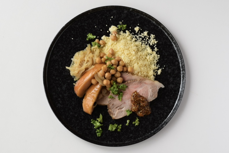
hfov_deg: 27.0
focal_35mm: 75
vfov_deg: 18.2
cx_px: 114
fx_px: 477
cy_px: 76
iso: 500
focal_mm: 50
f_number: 7.1
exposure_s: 1/320
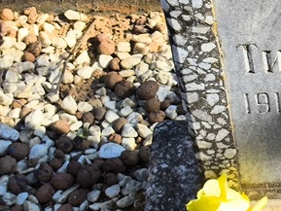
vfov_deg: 10.7
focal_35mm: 138
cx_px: 382
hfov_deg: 13.7
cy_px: 7
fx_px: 1121
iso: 50
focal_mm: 4.71
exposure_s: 1/754
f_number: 1.7
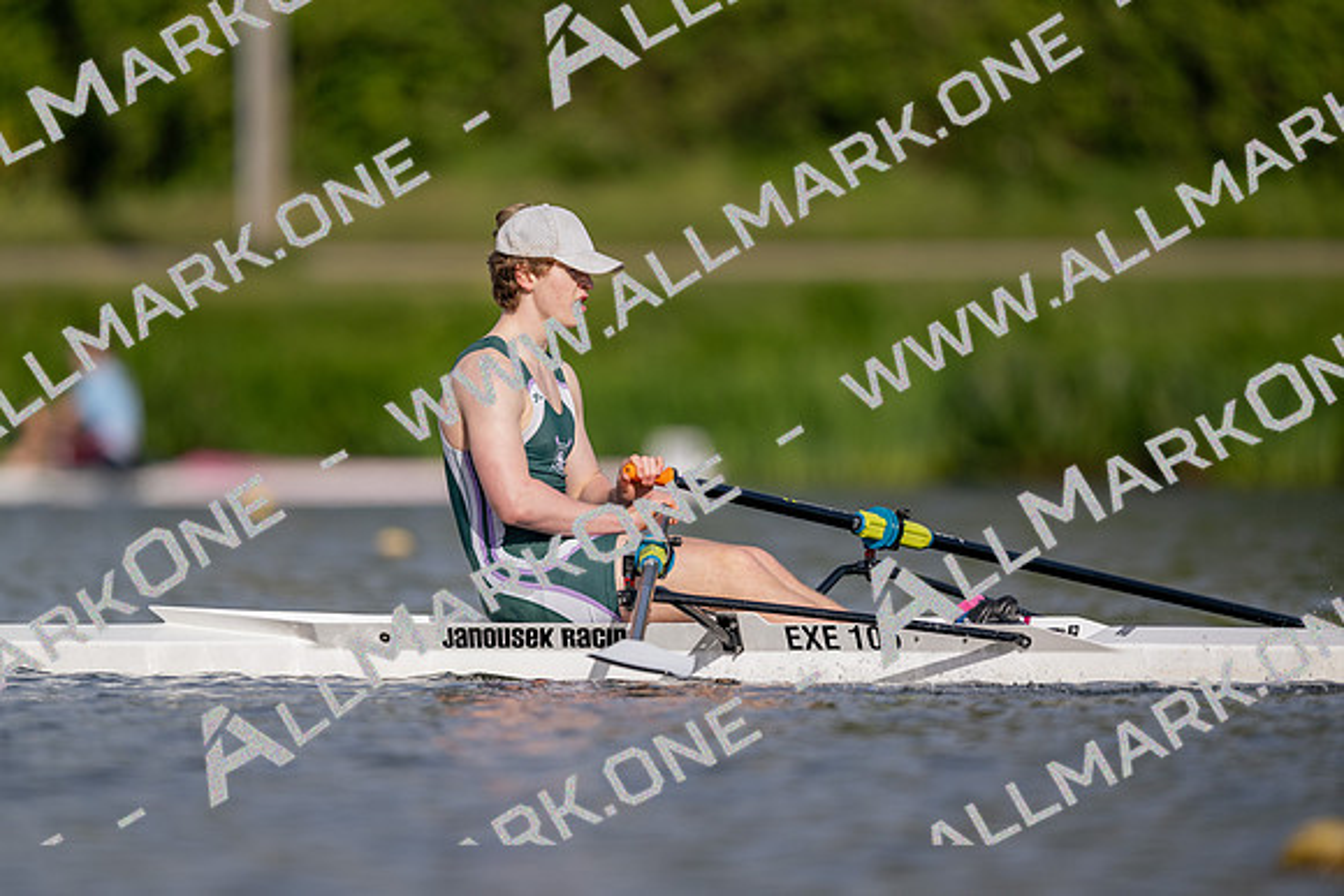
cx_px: 672
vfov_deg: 2.3
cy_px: 448
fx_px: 22404
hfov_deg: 3.4
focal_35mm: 600
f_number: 4
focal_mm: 600
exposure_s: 1/2500
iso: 180
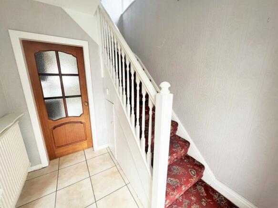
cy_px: 104
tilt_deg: -15.3
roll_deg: -0.8
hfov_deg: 106.2
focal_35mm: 13
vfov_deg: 89.9
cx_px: 139
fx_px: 104
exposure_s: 1/99
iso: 125
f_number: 1.8
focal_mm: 1.57
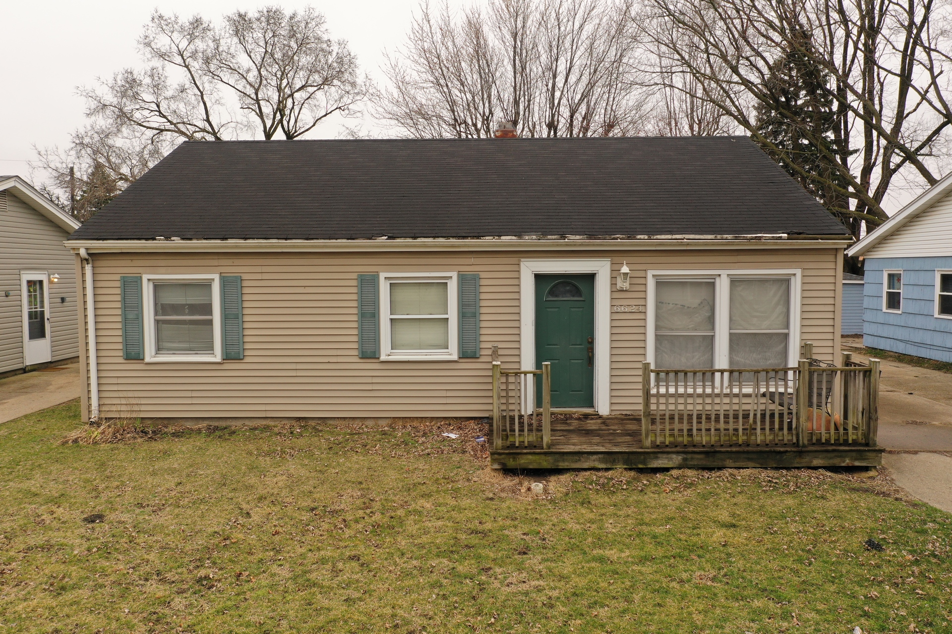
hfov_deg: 65.5
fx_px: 740
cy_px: 317
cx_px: 476
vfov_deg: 46.4
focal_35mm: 28
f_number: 5
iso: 100
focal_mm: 10.26
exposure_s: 1/240
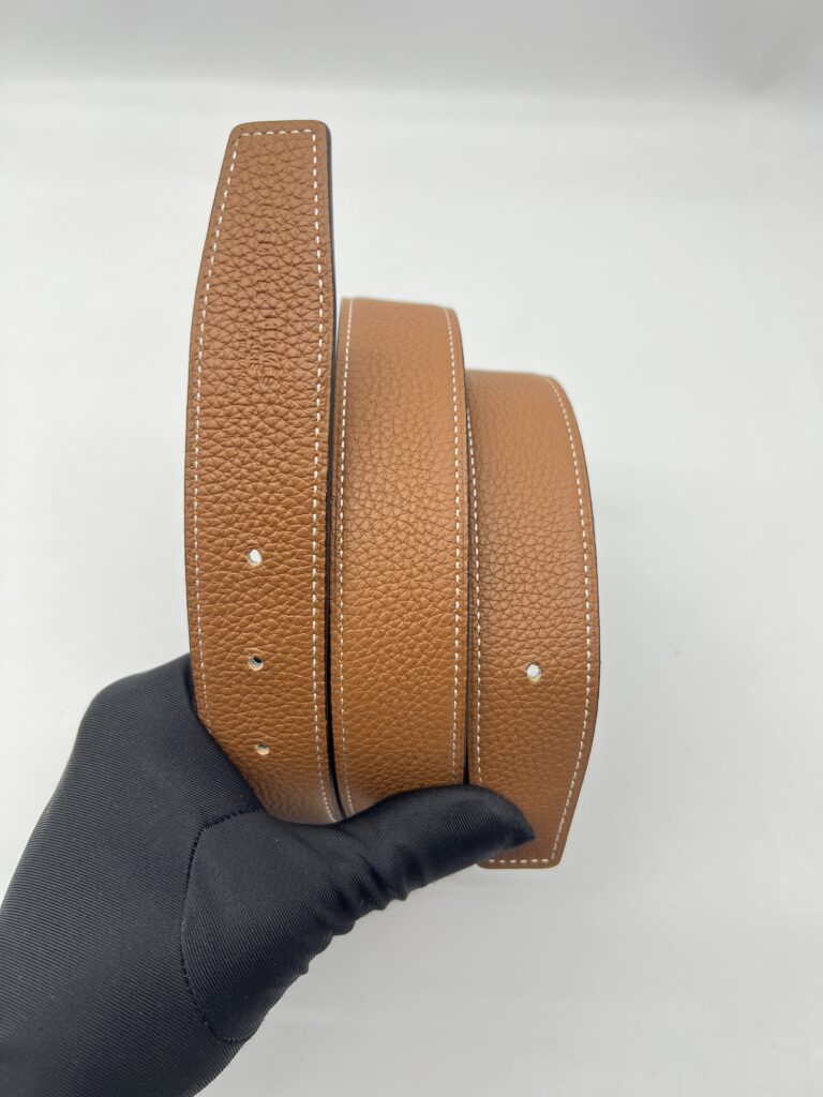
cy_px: 548
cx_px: 412
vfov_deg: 67.3
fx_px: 824
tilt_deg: -50.5
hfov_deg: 53.1
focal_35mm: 26
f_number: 1.5
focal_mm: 5.7
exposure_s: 1/100
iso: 50
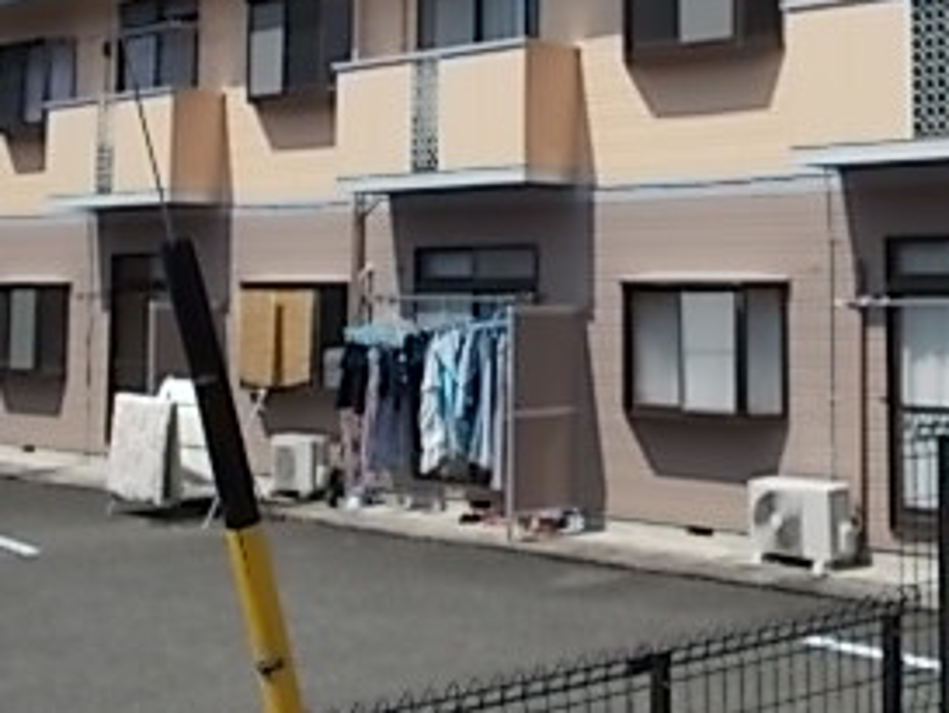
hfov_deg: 31.5
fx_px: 1673
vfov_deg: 23.6
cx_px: 612
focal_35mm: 61
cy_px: 118
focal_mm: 4.6
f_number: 8
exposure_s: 1/200
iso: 80
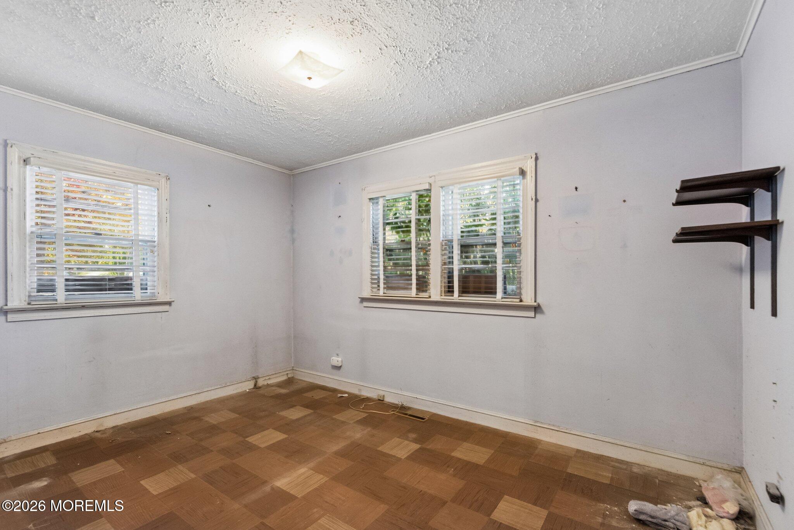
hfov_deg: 100.4
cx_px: 397
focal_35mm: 15
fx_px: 331
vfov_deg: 77.3
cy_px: 265
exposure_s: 1/30
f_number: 7.1
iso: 2000
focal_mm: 15
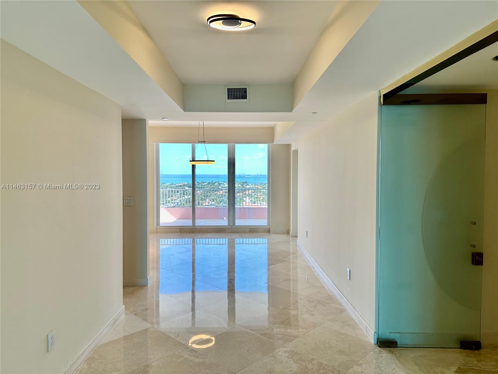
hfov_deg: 71.6
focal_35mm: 24
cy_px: 187
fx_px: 345
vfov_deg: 56.8
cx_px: 249
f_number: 1.78
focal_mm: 6.86
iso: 64
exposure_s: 1/148
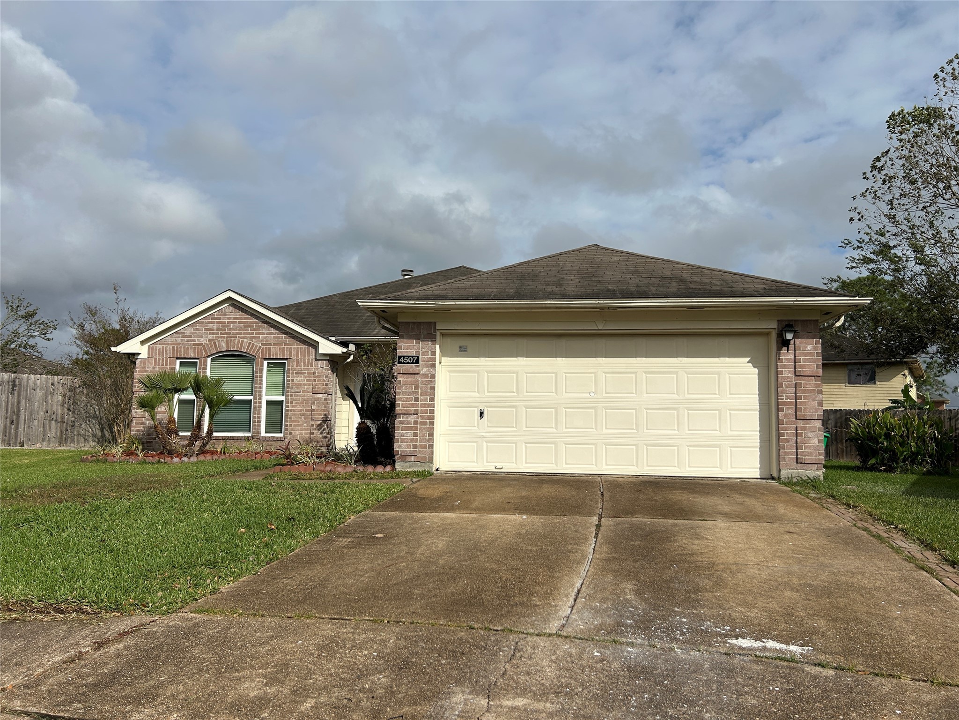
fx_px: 720
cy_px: 360
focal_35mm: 26
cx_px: 480
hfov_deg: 67.3
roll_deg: -0.7
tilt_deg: +5.5
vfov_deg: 53.1
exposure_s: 1/10309
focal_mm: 5.7
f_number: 1.5
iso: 50
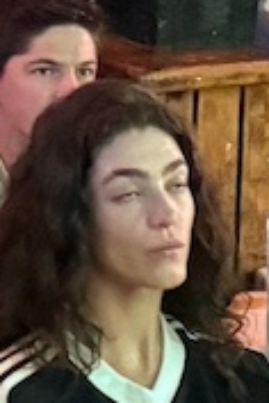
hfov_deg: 6.4
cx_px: -96
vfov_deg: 9.3
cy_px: -302
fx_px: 2376
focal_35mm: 212
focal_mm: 6.76
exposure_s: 1/30
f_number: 1.78
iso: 1600
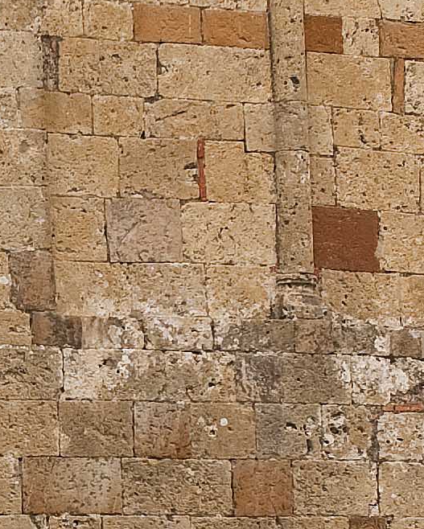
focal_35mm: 199
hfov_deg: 7.7
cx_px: -150
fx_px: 3119
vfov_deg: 9.7
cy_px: 402
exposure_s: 1/100
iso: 100
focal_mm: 24
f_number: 5
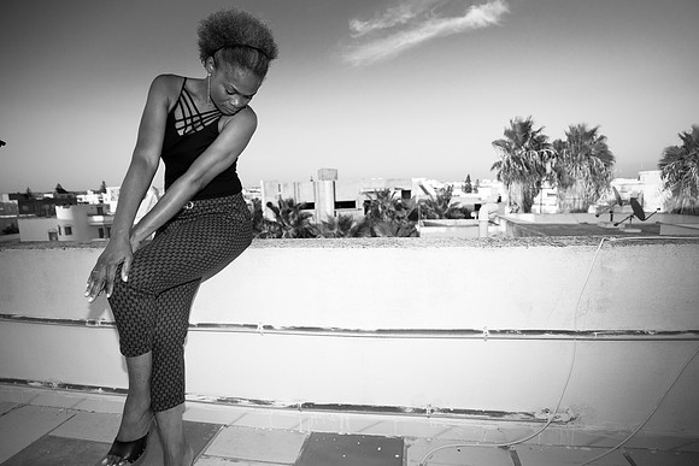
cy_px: 233
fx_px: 334
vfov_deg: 69.9
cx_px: 350
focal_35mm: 17
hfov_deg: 92.6
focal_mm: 16
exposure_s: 1/250
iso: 100
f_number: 2.8
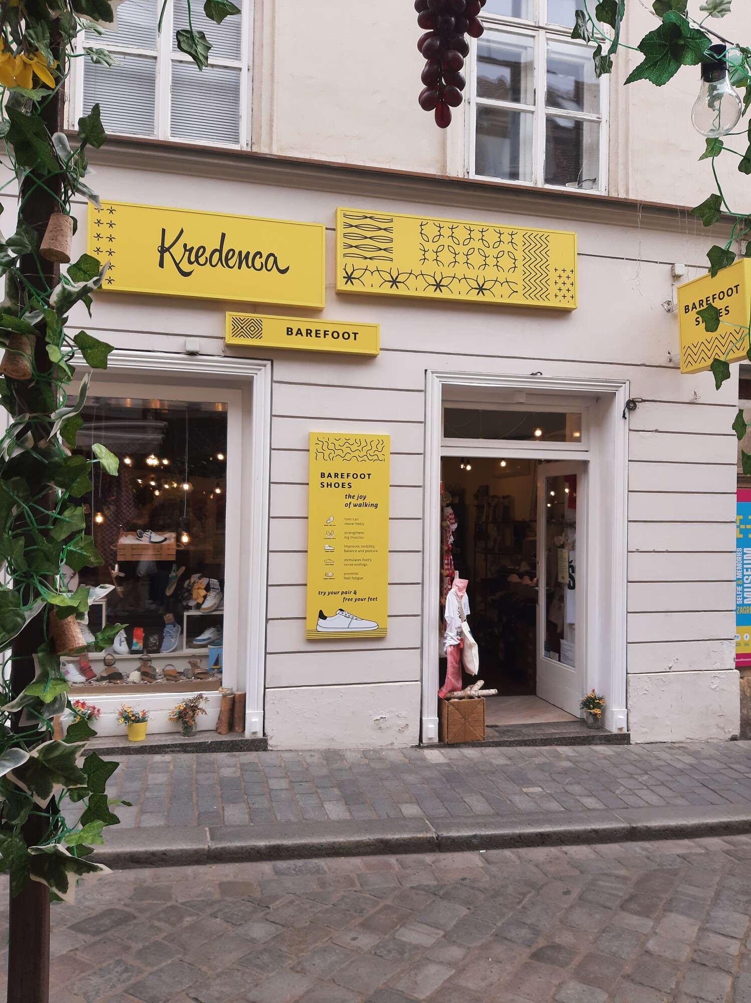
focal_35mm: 26
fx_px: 753
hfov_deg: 53.0
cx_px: 376
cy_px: 502
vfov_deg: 67.3
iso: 40
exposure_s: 1/335
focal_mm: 3.93
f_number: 1.7
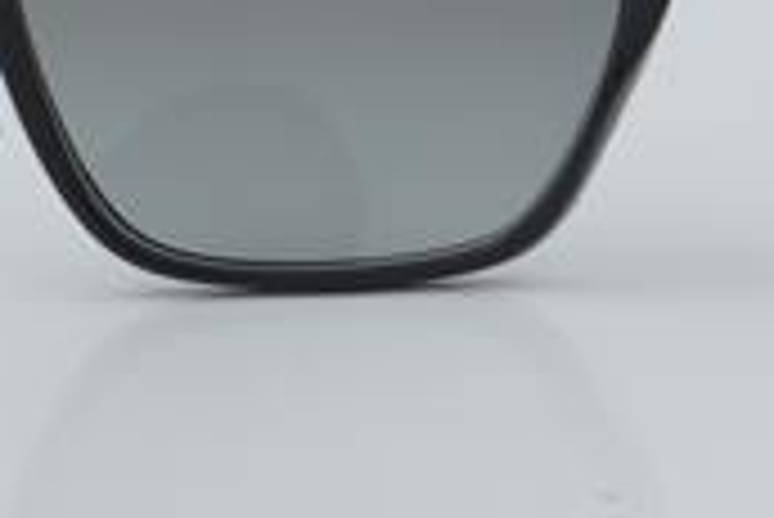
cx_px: 752
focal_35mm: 174
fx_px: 3744
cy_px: 0
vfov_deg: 7.9
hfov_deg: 11.7
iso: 100
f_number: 29
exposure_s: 1/4
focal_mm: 50
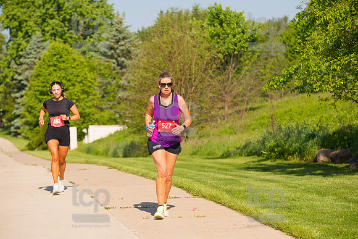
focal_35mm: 135
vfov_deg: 10.2
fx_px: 1343
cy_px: 120
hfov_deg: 15.2
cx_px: 179
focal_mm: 135
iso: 400
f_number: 5.6
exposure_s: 1/2000
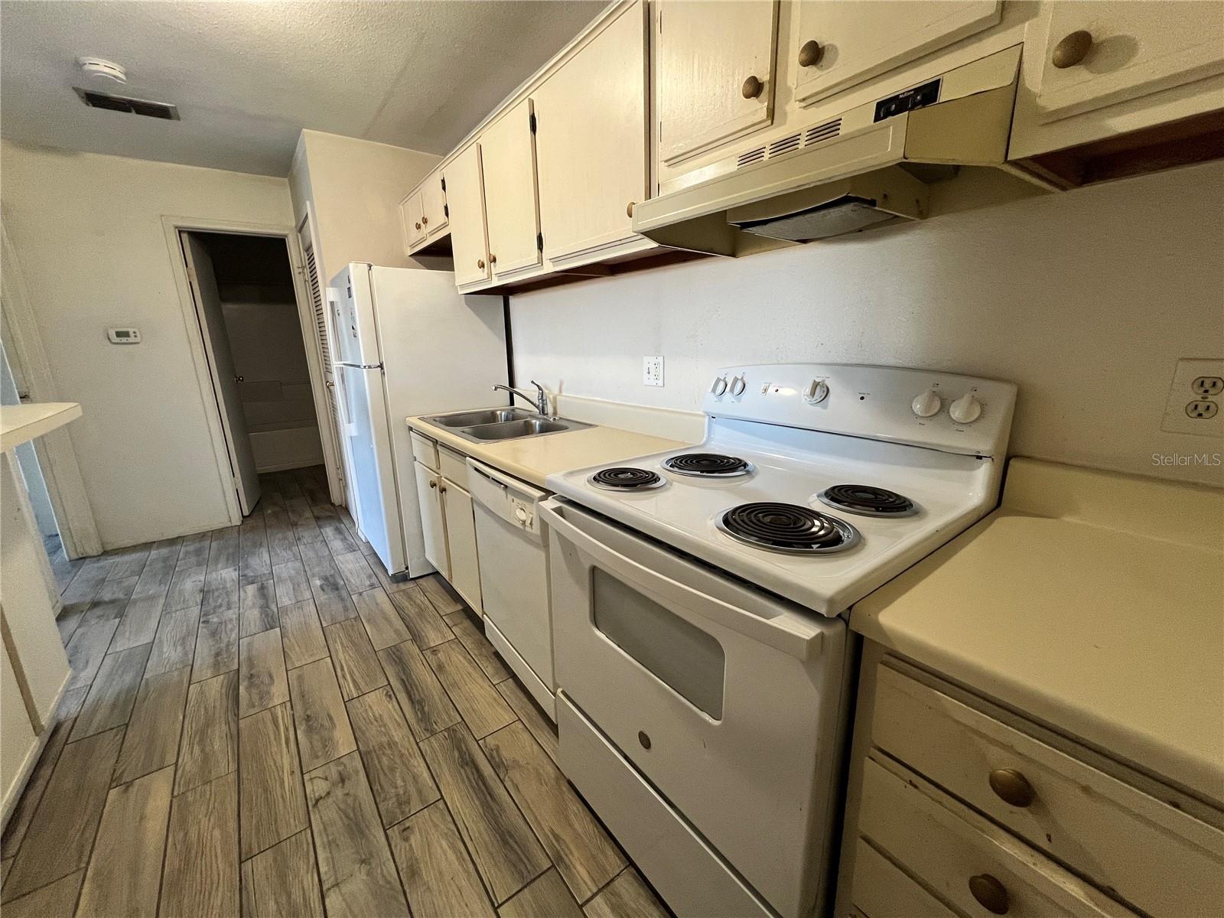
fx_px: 460
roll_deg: +1.7
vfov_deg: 89.9
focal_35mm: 13
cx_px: 612
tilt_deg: -14.8
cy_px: 459
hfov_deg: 106.2
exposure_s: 1/77
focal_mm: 1.57
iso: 250
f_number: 1.8
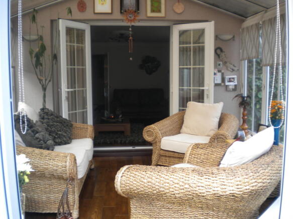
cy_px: 110
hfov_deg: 52.6
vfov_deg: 40.7
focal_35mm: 35
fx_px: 296
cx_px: 146
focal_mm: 6.3
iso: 80
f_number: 3.1
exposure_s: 1/56.1
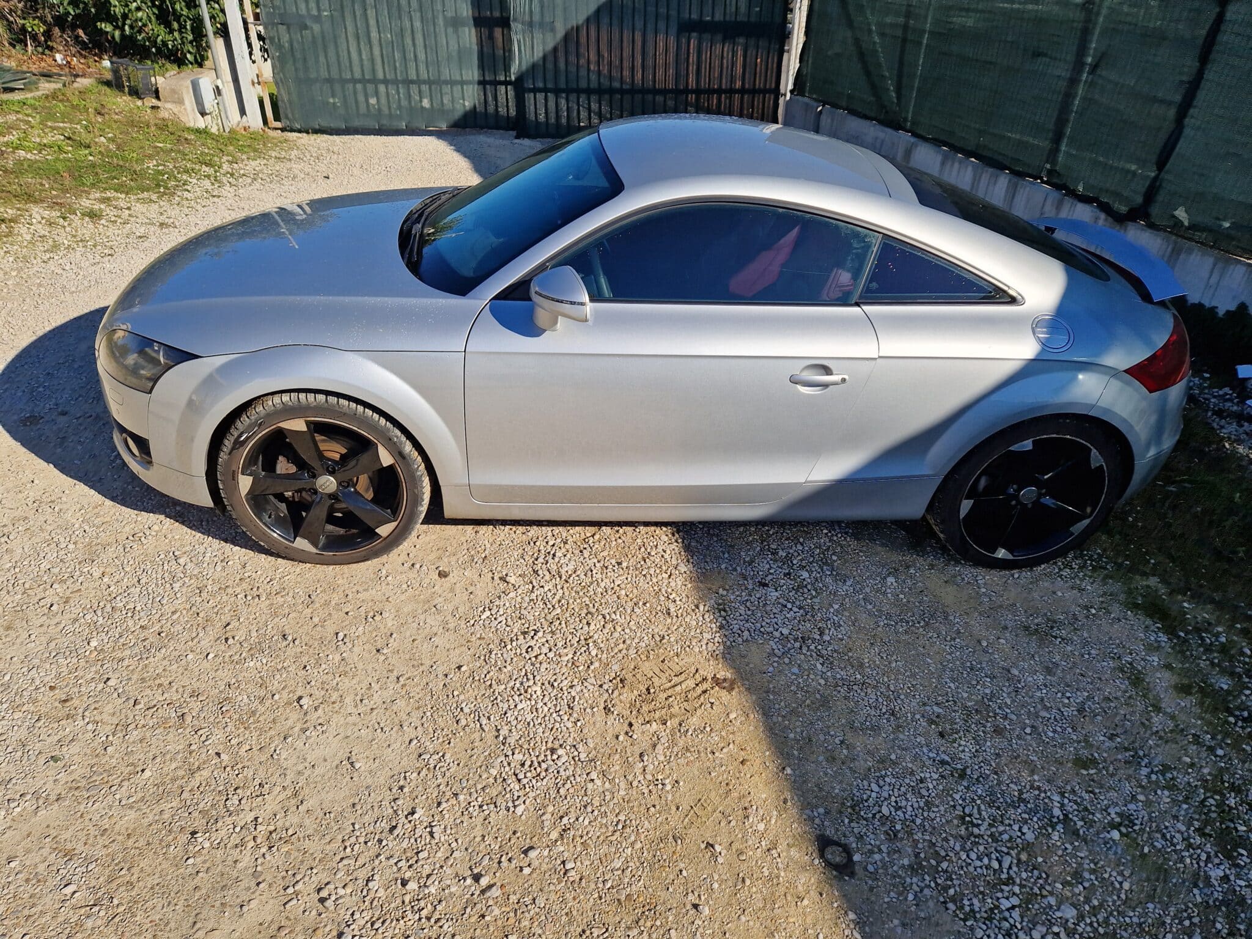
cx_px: 626
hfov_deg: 73.9
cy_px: 470
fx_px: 832
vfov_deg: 58.9
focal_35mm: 23
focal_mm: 5.4
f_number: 1.8
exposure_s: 1/1667
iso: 50
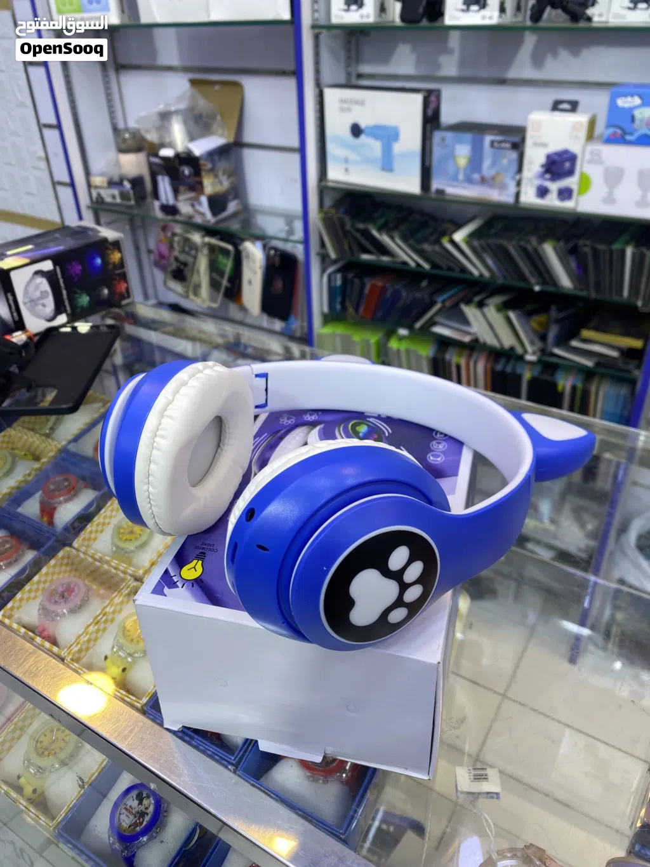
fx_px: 651
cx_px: 325
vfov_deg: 67.3
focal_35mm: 26
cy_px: 434
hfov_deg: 53.1
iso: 50
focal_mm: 4.25
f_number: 1.8
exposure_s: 1/100
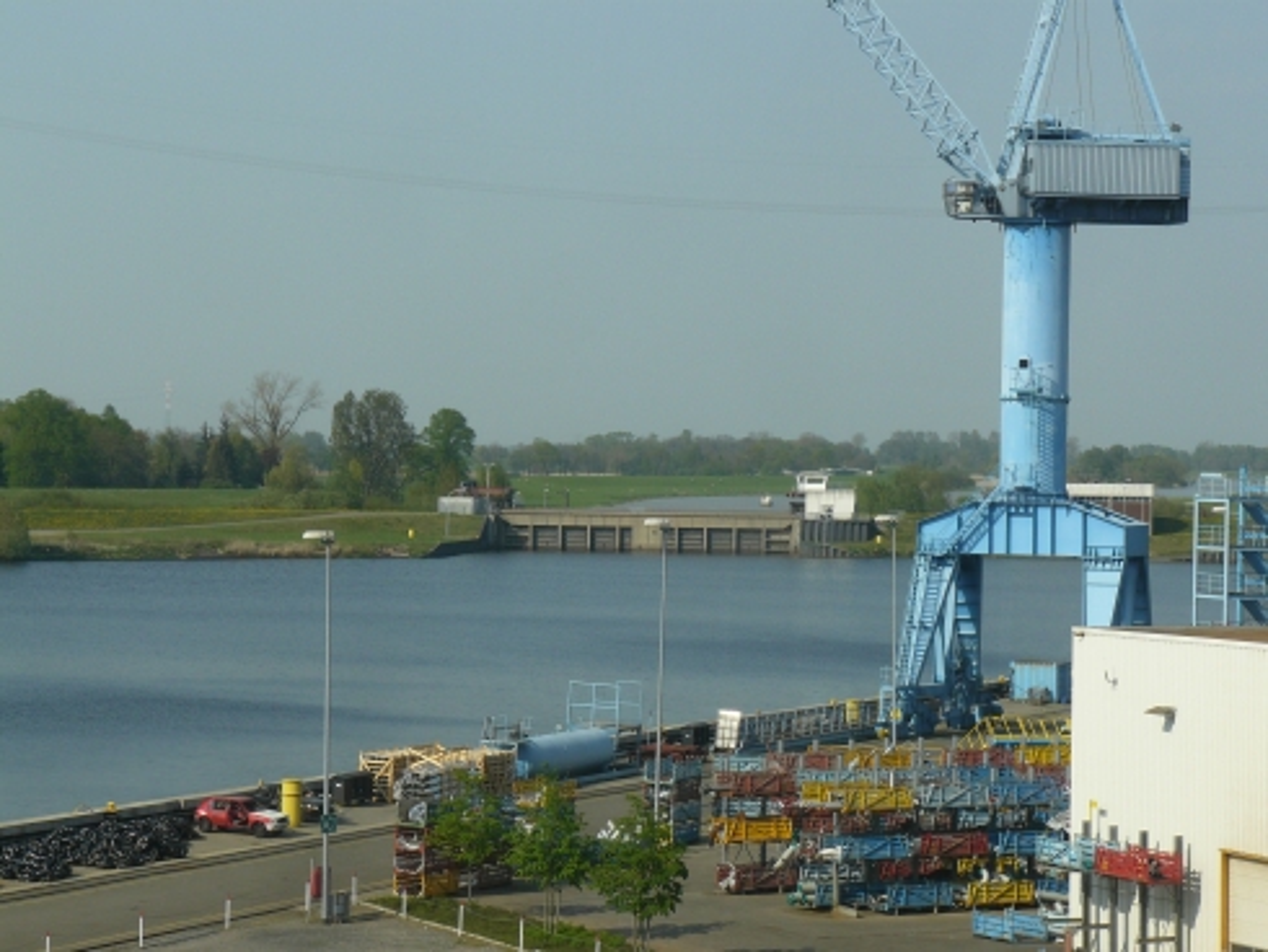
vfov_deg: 14.0
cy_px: 476
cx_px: 634
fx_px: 3885
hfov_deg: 18.5
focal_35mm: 106
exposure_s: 1/400
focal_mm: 17.7
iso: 100
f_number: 5.6
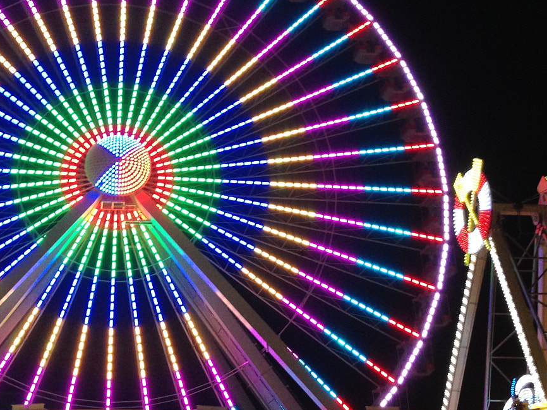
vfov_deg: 24.0
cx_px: 173
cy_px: 206
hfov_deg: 31.4
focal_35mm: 61
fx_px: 964
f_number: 2.4
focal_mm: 4.13
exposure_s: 1/20
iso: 125
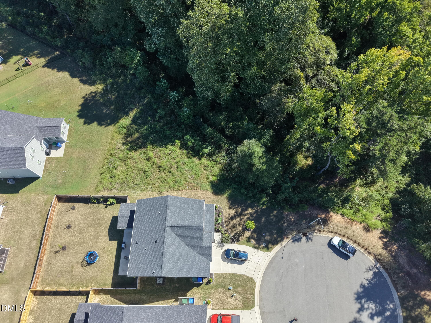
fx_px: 299
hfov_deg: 71.6
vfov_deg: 56.8
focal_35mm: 24
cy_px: 162
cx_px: 216
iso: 330
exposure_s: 1/350
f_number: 1.8
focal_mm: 8.67
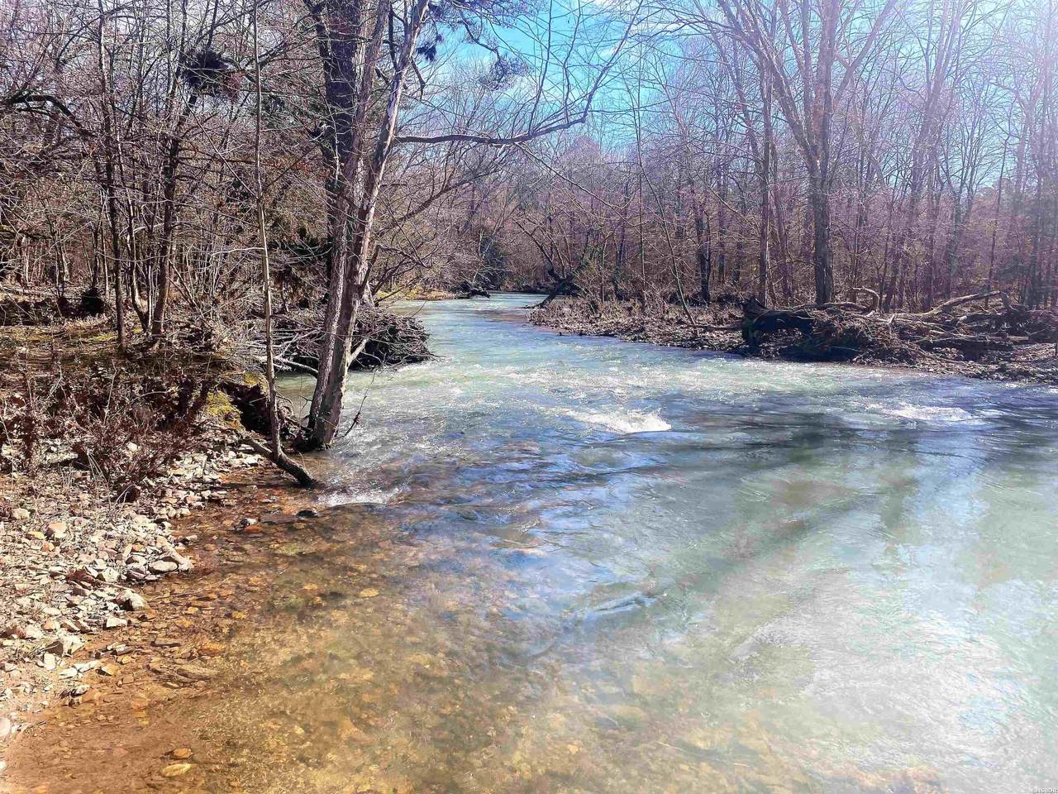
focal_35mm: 26
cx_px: 529
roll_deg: -1.6
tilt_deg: -9.5
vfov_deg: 53.1
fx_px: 795
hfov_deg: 67.3
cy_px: 397
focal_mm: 4.25
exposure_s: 1/1043
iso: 32
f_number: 1.8
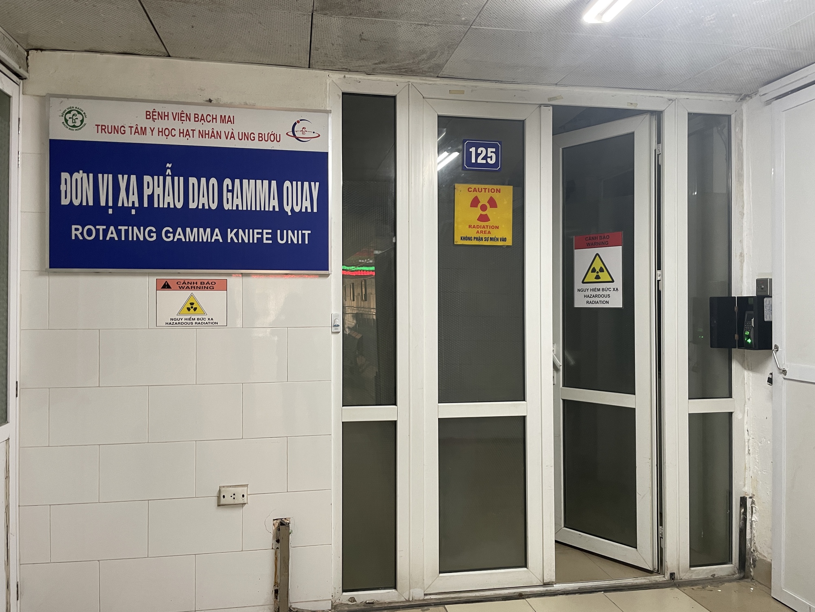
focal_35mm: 26
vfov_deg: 53.1
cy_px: 306
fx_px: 612
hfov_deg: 67.3
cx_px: 408
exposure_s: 1/50
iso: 100
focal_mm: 4.2
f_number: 1.6
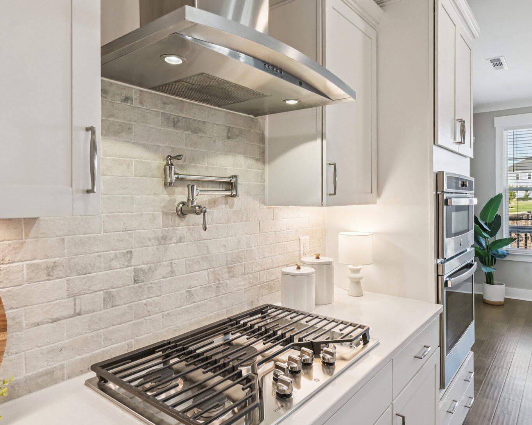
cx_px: 281
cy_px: 199
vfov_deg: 58.7
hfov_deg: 70.2
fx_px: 378
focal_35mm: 24
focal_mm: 17
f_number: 9
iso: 200
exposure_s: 1/30
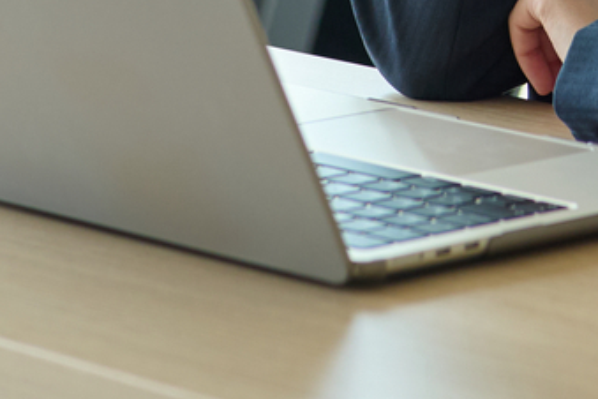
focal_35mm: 295
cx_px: 679
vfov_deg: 4.5
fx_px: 4900
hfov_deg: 6.9
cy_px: -742
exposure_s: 1/160
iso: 200
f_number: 2.8
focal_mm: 50
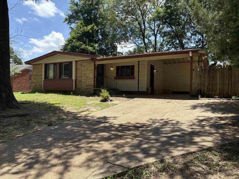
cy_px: 90
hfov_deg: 67.3
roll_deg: -0.6
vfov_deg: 53.1
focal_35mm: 26
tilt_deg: -0.5
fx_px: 180
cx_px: 120
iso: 64
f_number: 1.6
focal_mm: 5.96
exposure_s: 1/1901
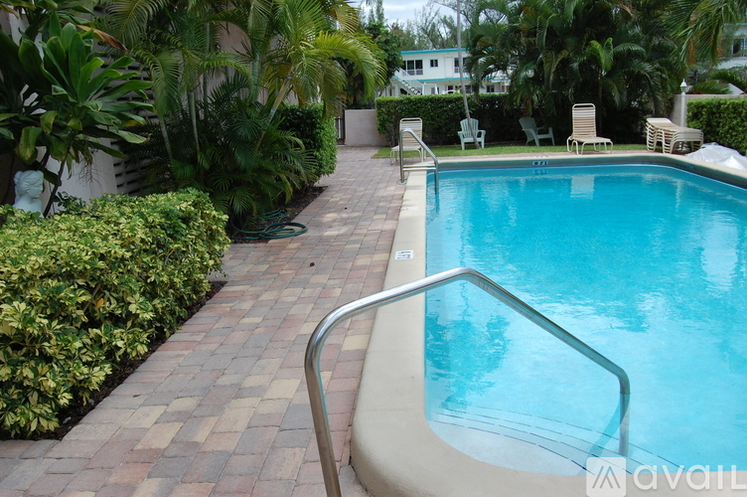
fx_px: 622
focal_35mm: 30
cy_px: 248
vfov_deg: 43.5
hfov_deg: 62.0
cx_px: 374
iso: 200
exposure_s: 1/250
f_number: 8
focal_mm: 20
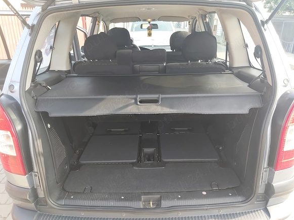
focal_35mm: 27
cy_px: 111
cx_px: 152
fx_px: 229
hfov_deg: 65.3
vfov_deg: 51.3
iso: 64
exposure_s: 1/129
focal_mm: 3.92
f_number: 1.7
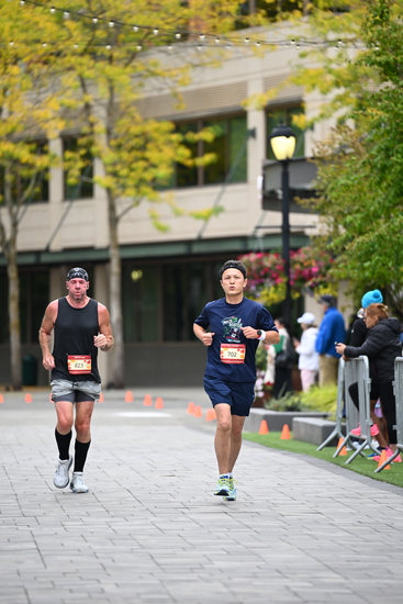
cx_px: 202
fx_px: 3356
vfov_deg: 10.3
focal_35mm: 200
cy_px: 302
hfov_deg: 6.9
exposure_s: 1/2000
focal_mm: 200
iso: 640
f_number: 2.8
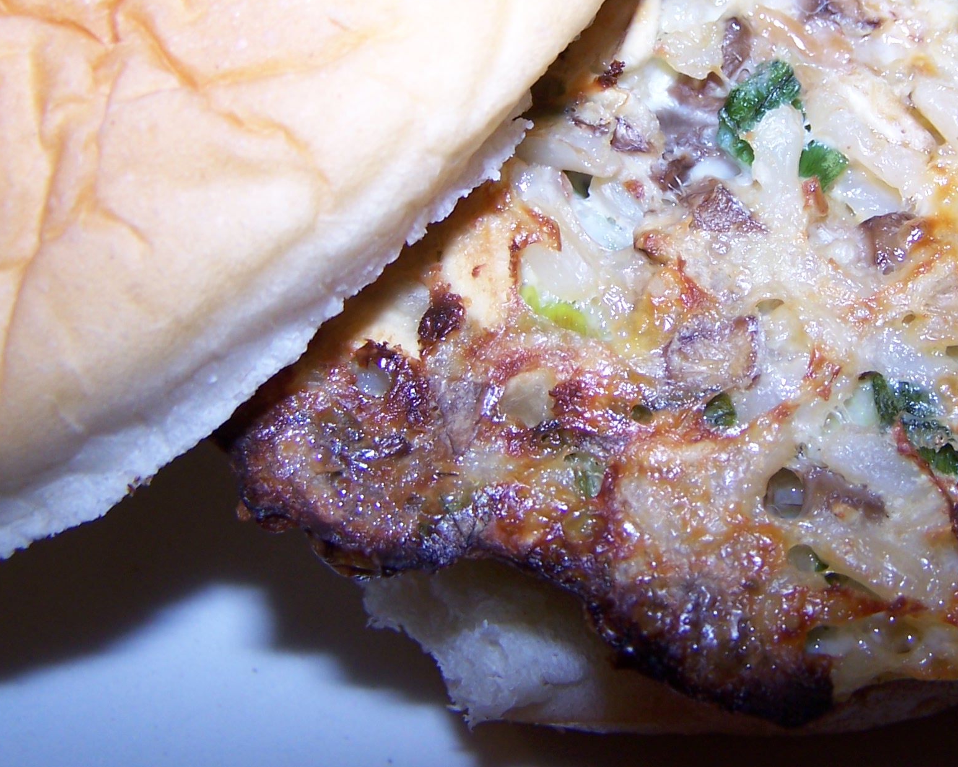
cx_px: 682
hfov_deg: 28.8
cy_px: 185
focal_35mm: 65
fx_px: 1843
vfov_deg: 23.2
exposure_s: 1/60
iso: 80
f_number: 2.8
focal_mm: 6.7
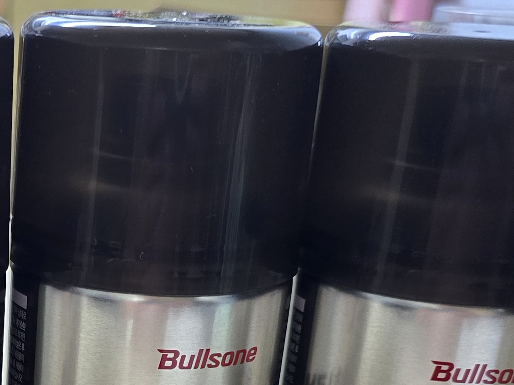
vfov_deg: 17.6
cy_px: 485
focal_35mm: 79
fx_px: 1173
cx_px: -15
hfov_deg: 23.6
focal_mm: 6.3
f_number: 1.7
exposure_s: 1/60
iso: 640
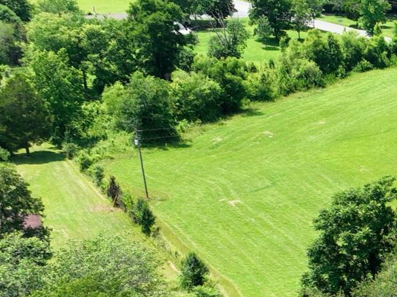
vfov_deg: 11.6
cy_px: 414
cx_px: 687
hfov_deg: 14.4
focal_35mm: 123
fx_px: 1410
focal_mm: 12.29
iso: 110
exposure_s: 1/1600
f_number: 2.8
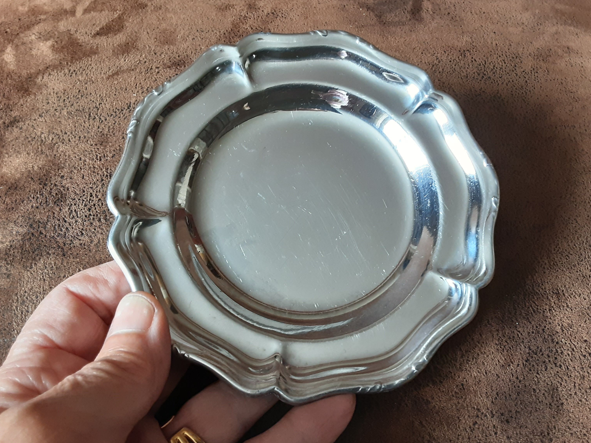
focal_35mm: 30
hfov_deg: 59.9
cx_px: 308
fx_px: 512
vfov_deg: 46.8
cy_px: 228
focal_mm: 2.9
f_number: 1.9
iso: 160
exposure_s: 1/50
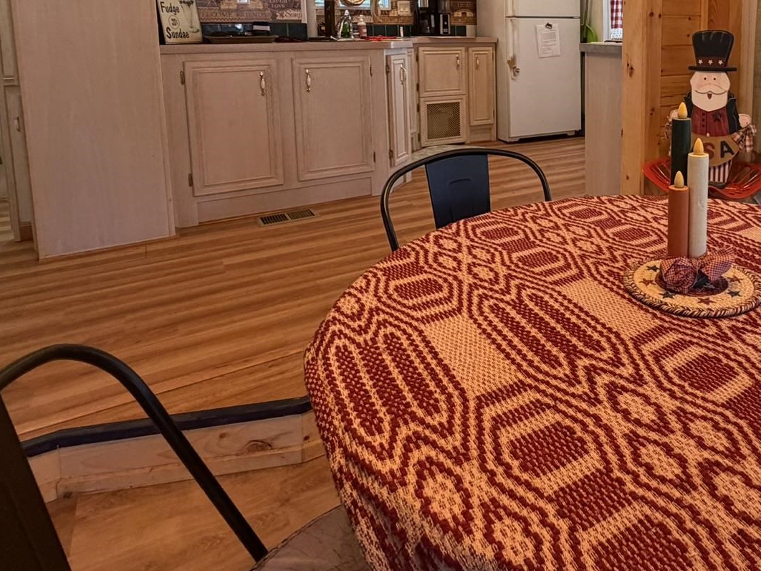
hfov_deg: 61.4
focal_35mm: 27
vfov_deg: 47.7
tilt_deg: -5.8
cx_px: 578
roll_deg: +0.4
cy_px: 92
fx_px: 593
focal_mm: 2.22
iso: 320
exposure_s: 1/60
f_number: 2.2
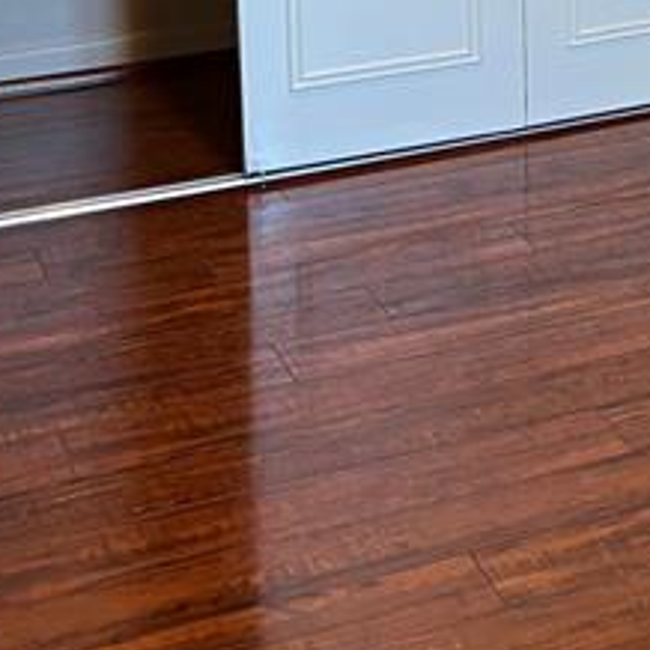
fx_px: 2294
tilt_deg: -9.4
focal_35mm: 108
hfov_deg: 15.2
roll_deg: +0.8
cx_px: 909
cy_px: -310
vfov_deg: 15.0
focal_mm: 5.7
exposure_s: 1/60
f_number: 1.5
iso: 80
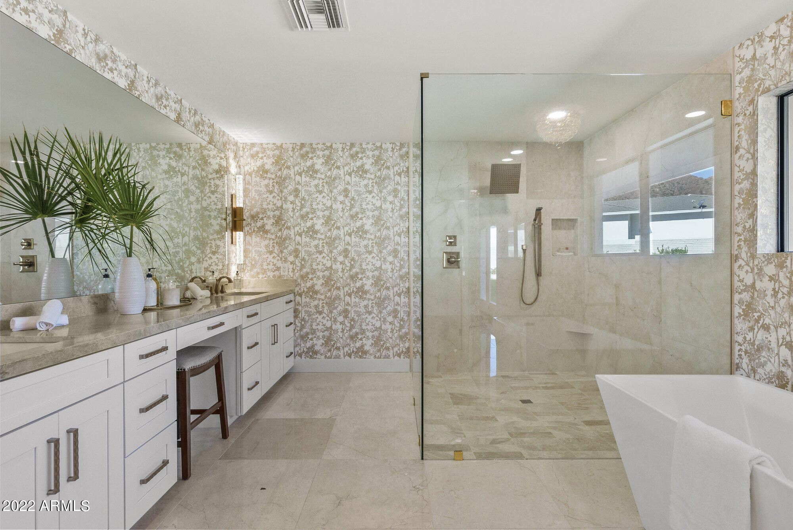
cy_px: 265
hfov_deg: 90.0
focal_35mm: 18
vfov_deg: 67.5
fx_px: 397
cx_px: 396
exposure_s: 1/50
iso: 2000
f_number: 8
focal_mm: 18
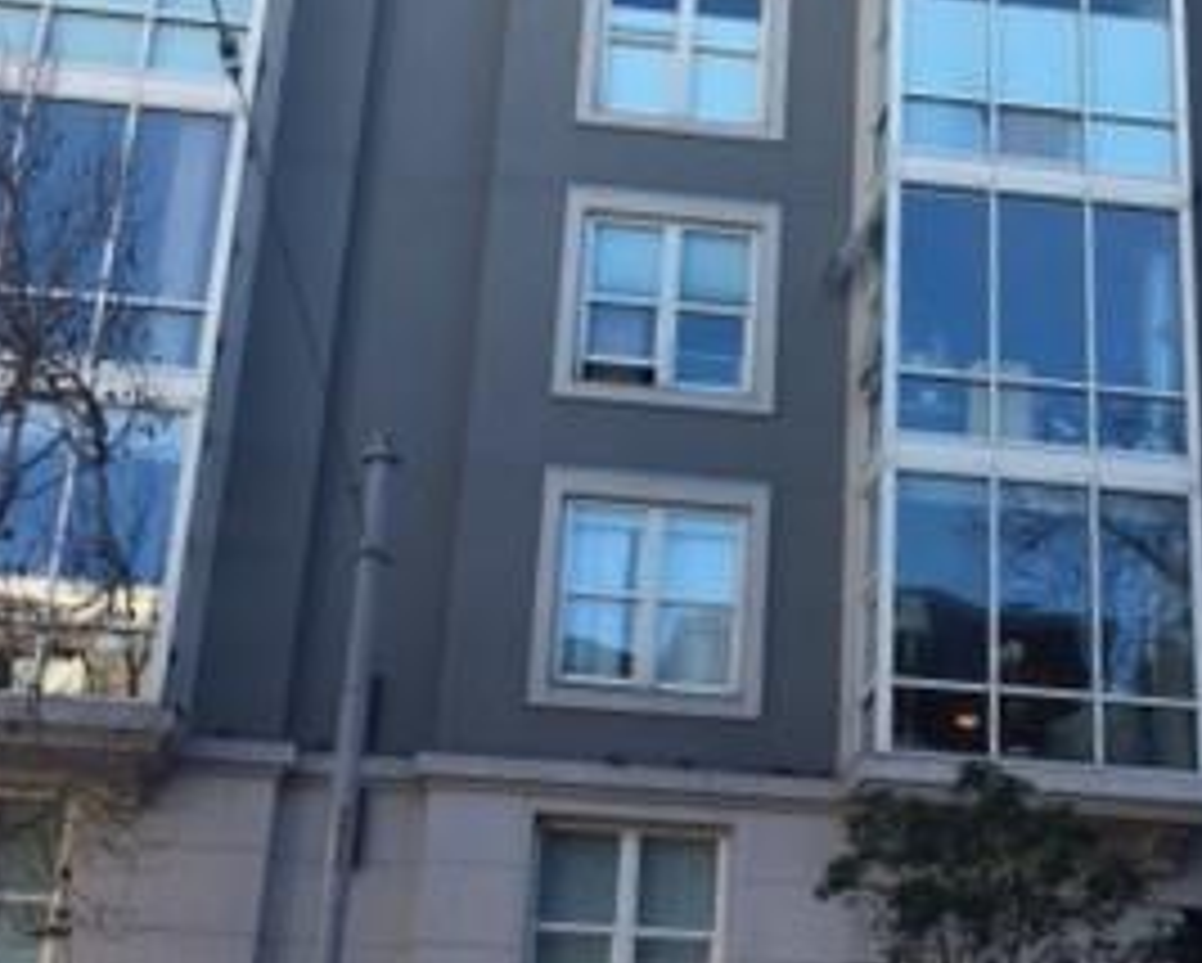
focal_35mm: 60
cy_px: 155
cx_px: 777
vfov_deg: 24.9
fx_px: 2136
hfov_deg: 31.2
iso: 25
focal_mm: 4.15
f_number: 2.2
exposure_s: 1/418
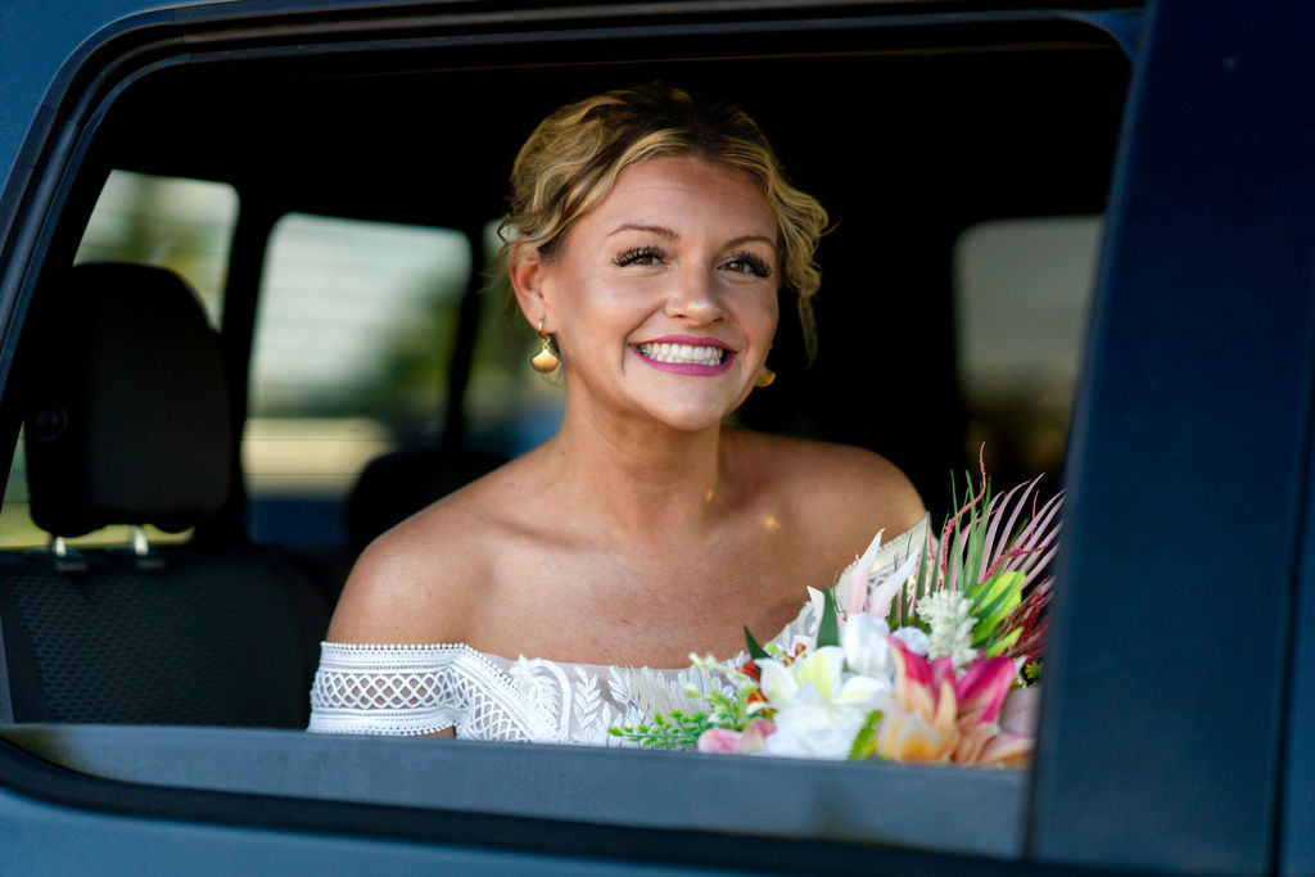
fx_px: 3105
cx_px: 658
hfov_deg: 23.9
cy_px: 438
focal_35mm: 85
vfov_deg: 16.1
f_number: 1.4
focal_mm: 85
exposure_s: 1/6400
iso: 200
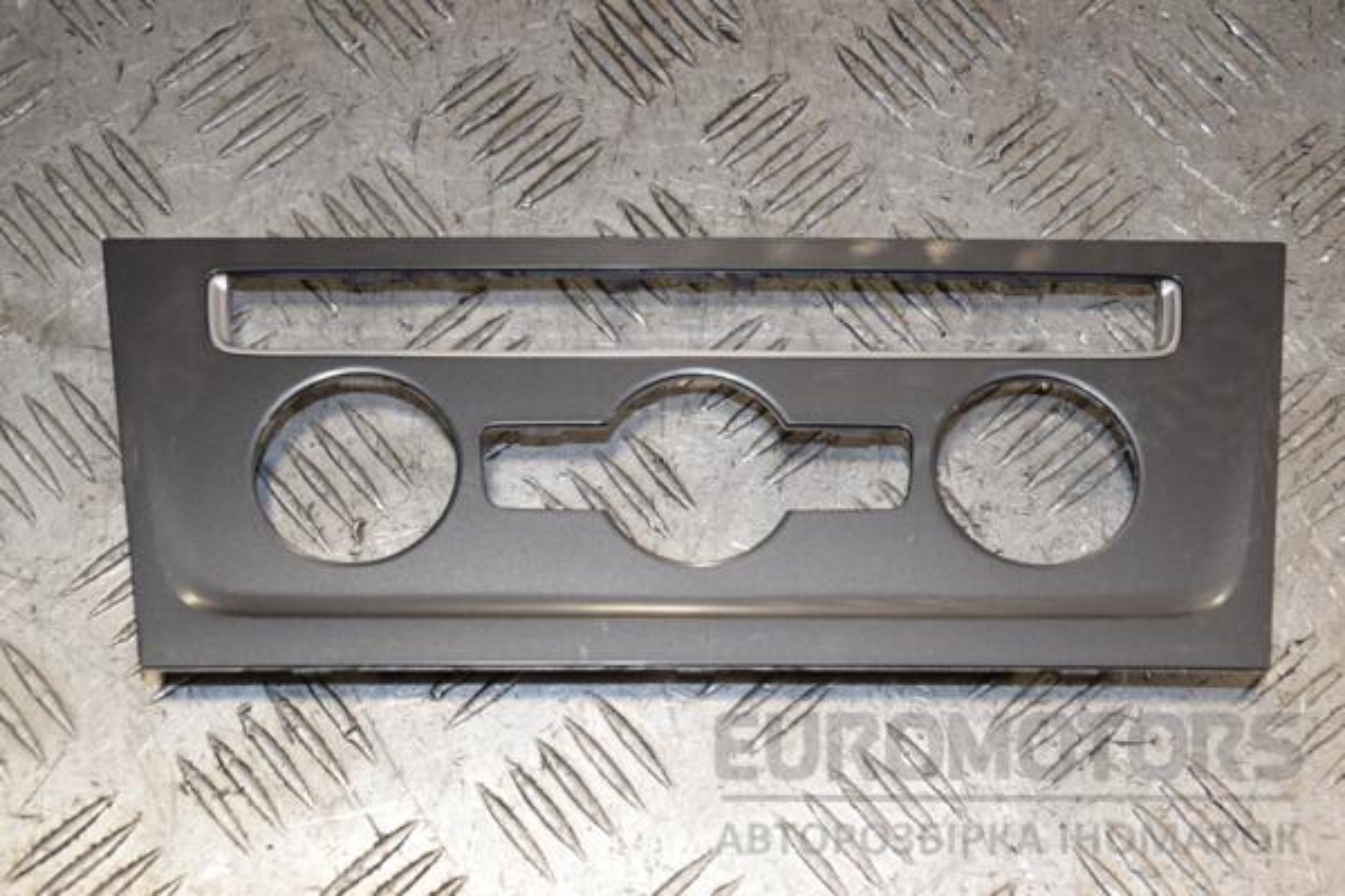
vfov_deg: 20.2
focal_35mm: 68
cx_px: 672
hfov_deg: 29.9
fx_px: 2522
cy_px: 448
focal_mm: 45
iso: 800
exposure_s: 1/200
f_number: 7.1
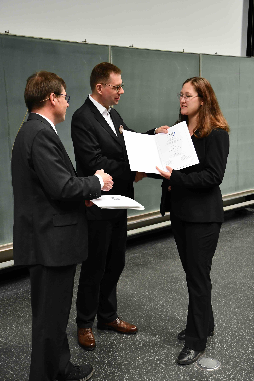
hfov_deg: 29.9
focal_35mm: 45
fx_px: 476
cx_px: 127
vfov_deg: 43.6
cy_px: 190
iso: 1600
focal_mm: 30
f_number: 4
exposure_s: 1/60
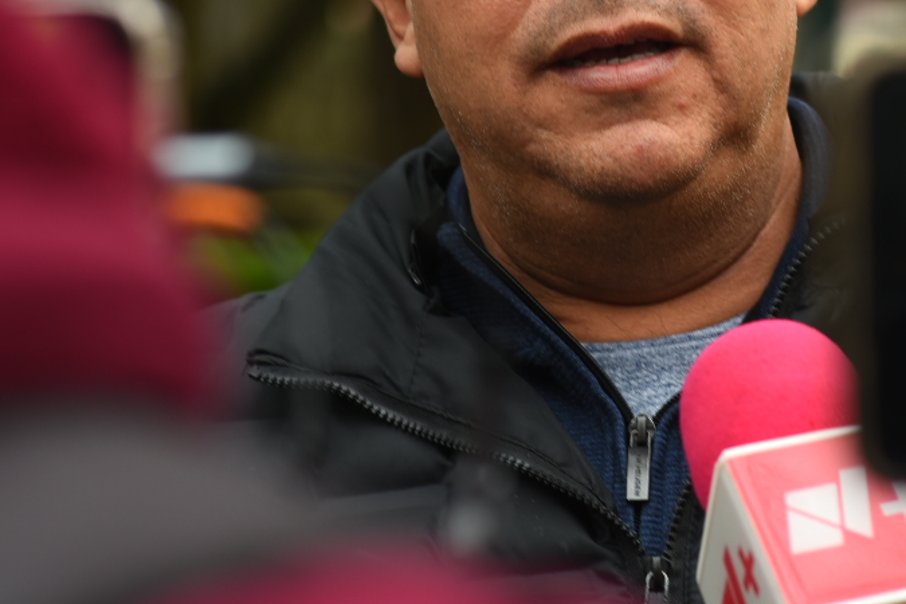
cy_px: 72
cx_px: 599
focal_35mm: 204
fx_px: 5134
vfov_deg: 6.7
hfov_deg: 10.1
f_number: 4
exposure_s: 1/125
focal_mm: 85
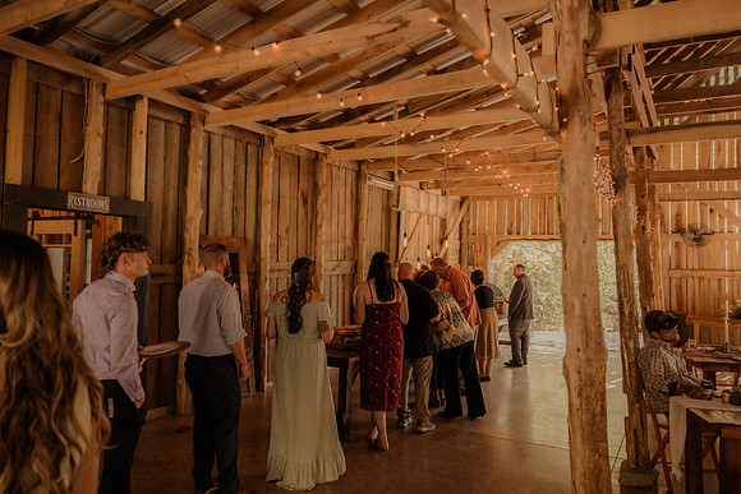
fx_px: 569
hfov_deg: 66.2
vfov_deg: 47.0
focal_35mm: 28
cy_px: 247
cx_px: 370
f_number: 3.2
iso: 1250
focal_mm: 26
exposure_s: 1/250
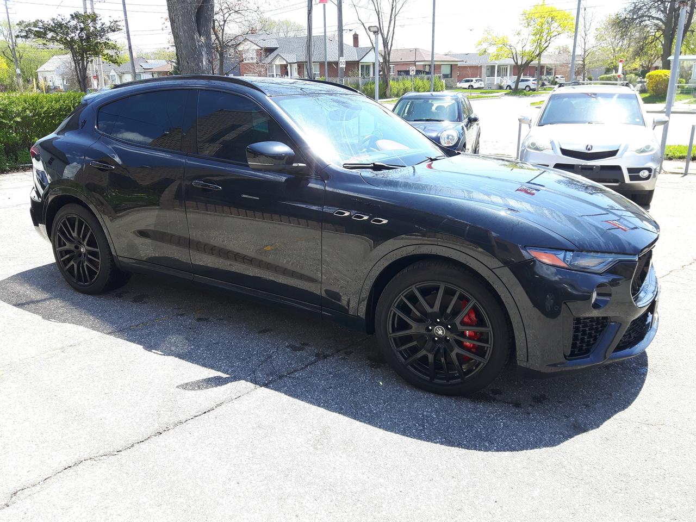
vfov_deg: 45.4
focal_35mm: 31
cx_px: 348
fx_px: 623
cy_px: 261
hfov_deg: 58.4
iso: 40
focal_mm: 3.7
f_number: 1.9
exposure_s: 1/370
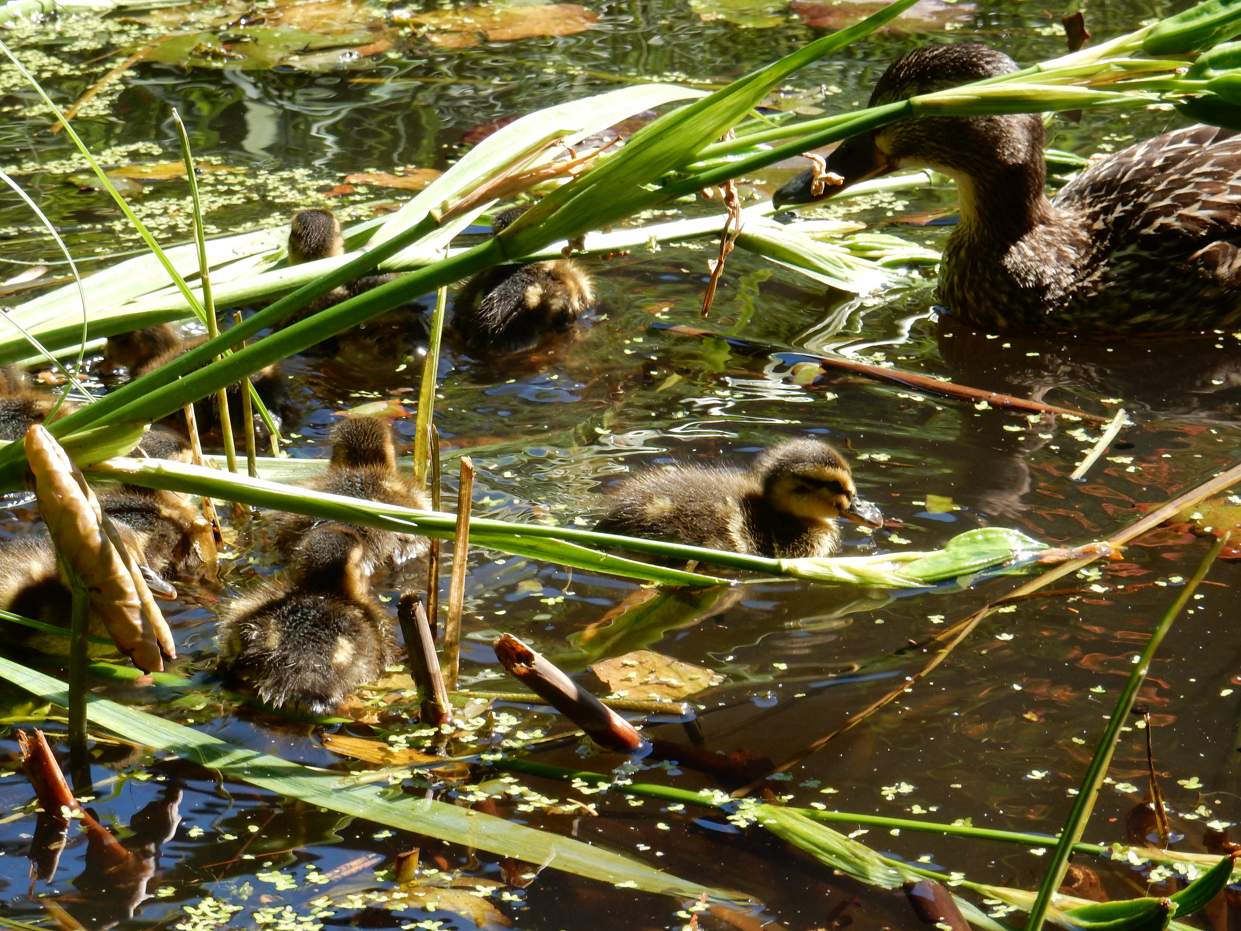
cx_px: 620
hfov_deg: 14.2
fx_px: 4983
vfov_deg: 10.7
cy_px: 466
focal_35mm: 139
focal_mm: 24.7
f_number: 6
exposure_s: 1/160
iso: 125
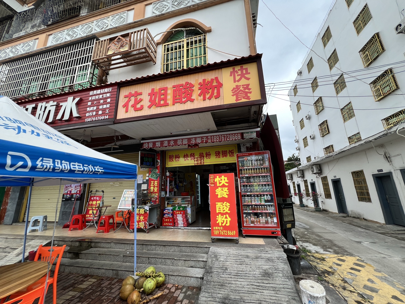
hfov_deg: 106.2
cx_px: 202
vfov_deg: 89.9
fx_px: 152
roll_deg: +2.5
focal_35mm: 13
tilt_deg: +12.3
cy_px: 152
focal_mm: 1.57
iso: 32
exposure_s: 1/99
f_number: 1.8
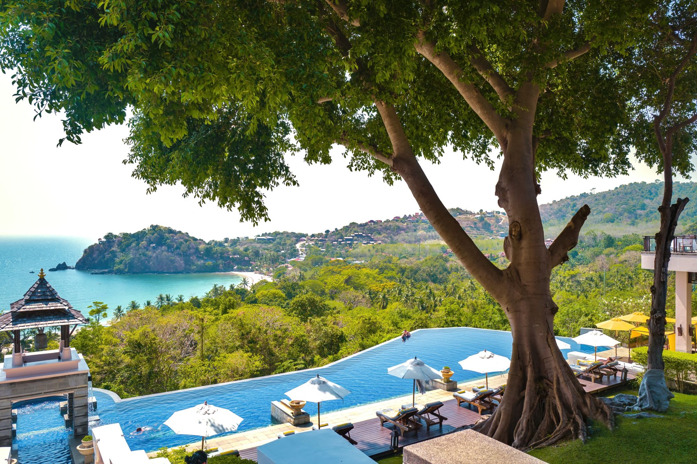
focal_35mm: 28
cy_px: 232
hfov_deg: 65.5
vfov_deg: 46.4
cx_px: 348
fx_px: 542
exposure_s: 1/2000
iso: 400
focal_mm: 28
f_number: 5
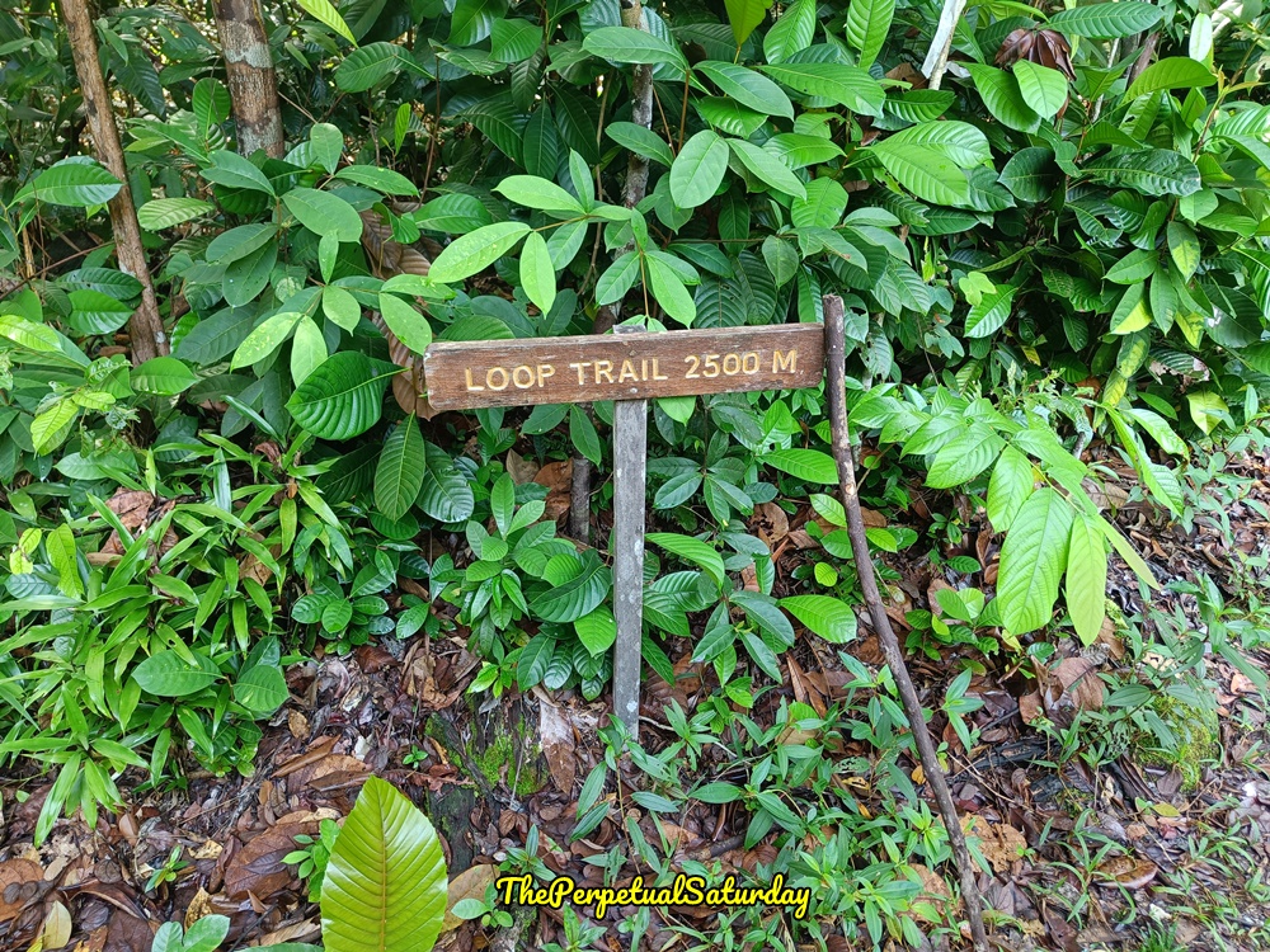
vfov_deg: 56.8
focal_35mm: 24
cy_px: 476
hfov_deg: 71.6
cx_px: 635
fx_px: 881
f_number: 1.8
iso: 250
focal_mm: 5.59
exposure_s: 1/50
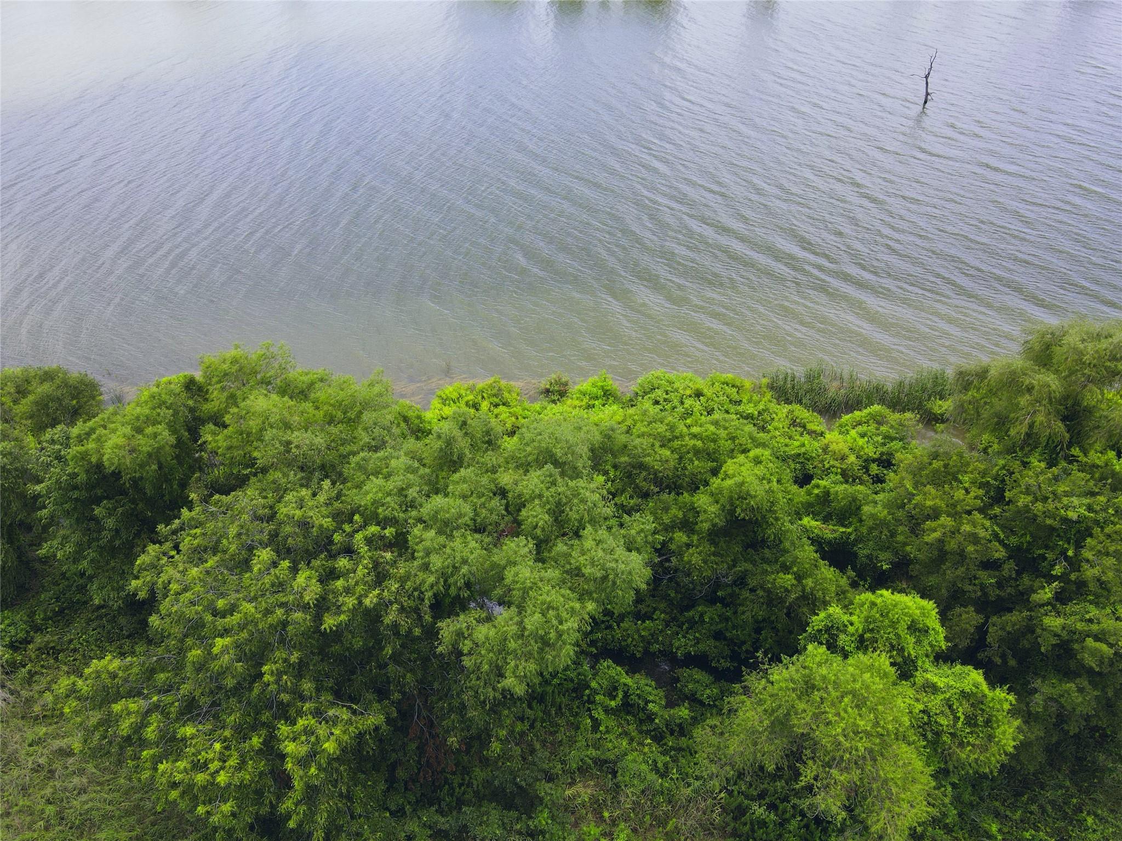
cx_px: 561
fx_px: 778
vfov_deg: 56.8
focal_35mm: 24
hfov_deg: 71.6
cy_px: 420
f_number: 2.8
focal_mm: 4.5
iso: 100
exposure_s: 1/320
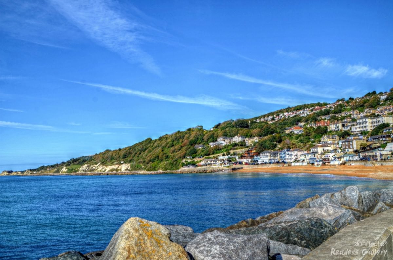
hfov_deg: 59.6
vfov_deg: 41.5
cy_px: 130
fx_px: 343
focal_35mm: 32
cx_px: 196
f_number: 9
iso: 100
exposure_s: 1/320
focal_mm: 21
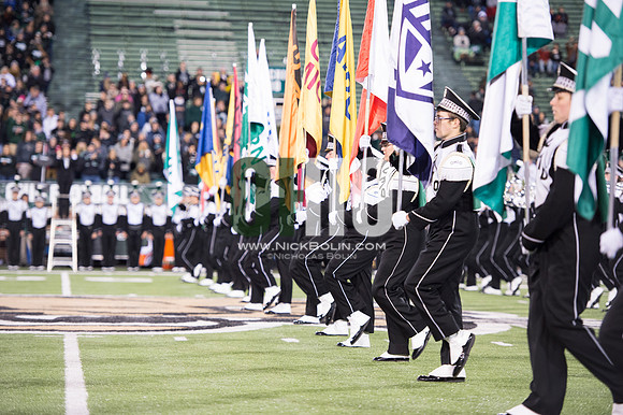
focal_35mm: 135
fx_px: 2335
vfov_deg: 10.1
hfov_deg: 15.2
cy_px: 208
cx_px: 312
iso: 2500
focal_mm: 135
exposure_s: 1/400
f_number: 2.8
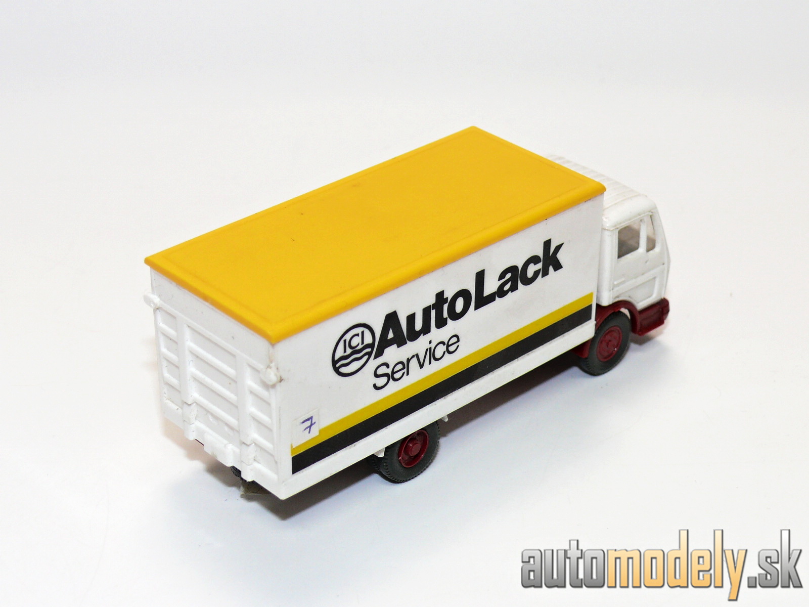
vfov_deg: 19.4
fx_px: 1776
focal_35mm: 76
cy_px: 304
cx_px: 404
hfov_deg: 25.7
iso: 100
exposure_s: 1/30
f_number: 4
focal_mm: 11.6
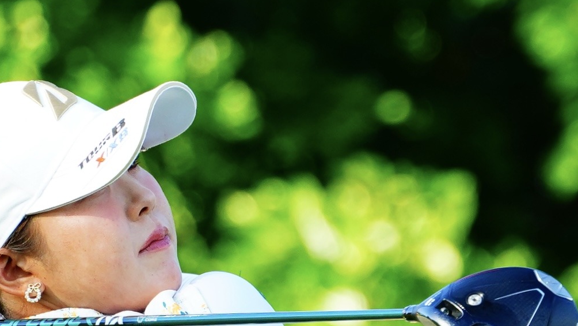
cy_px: 506
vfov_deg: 1.4
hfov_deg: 2.5
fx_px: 13243
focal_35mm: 864
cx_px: 400
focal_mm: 300
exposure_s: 1/800
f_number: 5.6
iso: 1000
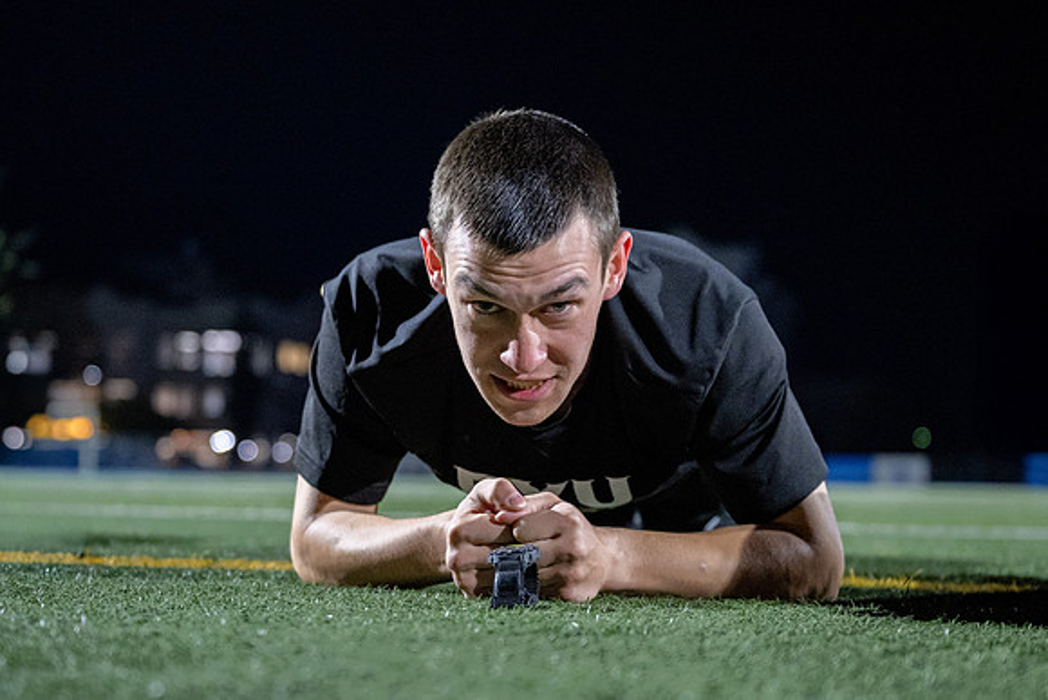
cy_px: 406
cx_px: 535
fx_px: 2013
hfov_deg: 29.2
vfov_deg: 19.7
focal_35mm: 69
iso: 2000
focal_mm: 50
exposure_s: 1/250
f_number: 2.8
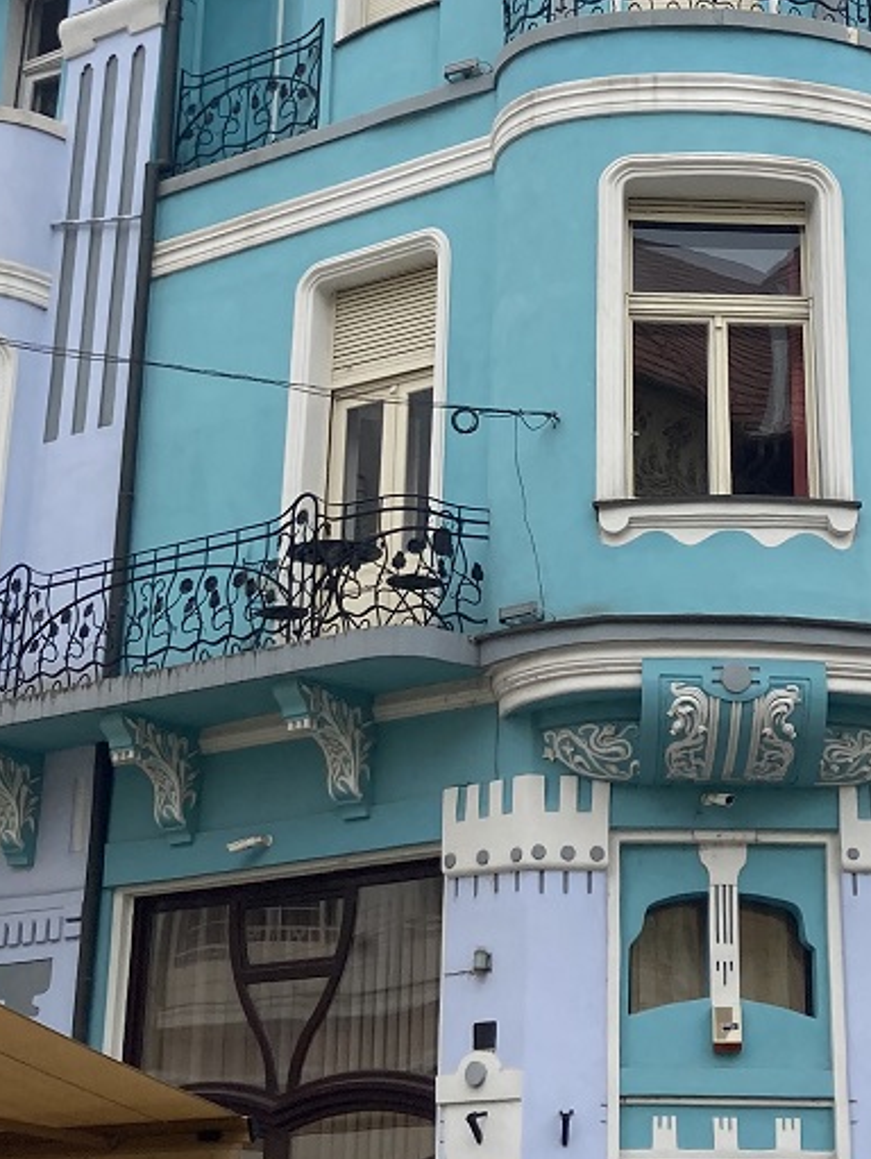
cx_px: 615
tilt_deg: +23.9
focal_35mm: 73
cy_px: 192
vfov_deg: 26.1
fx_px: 2446
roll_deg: +0.2
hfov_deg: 20.1
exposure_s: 1/1715
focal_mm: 3.99
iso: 20
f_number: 1.8
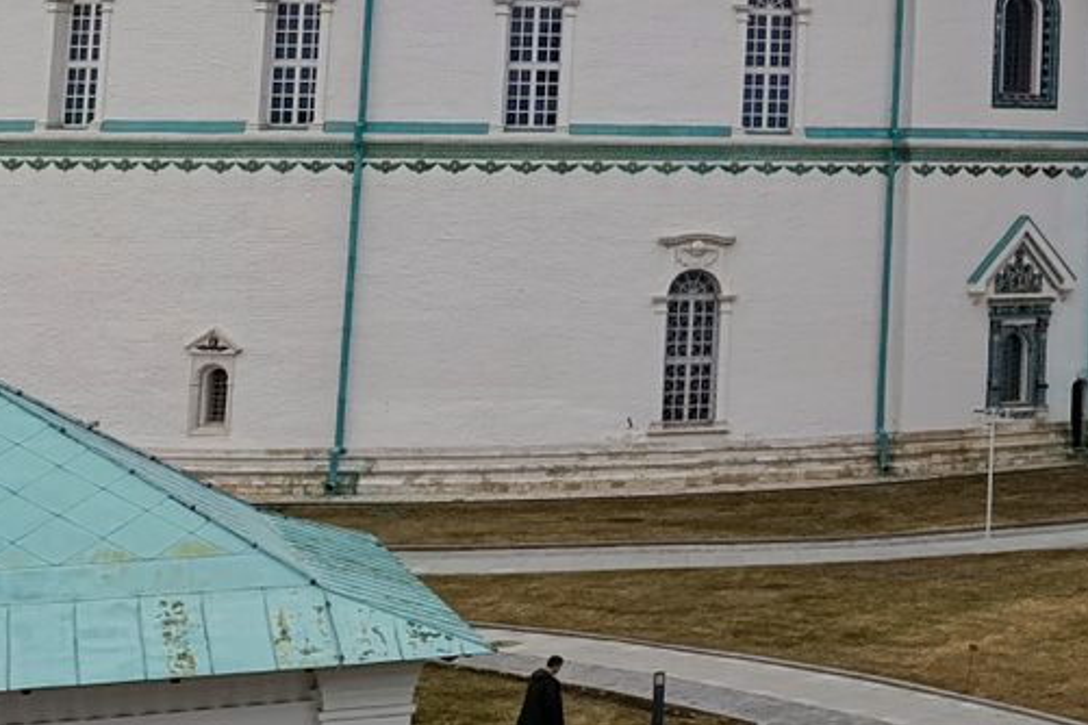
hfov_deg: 20.7
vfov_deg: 15.5
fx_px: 2599
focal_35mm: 86
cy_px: -62
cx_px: 1561
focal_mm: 6.14
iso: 50
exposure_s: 1/110
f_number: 1.6
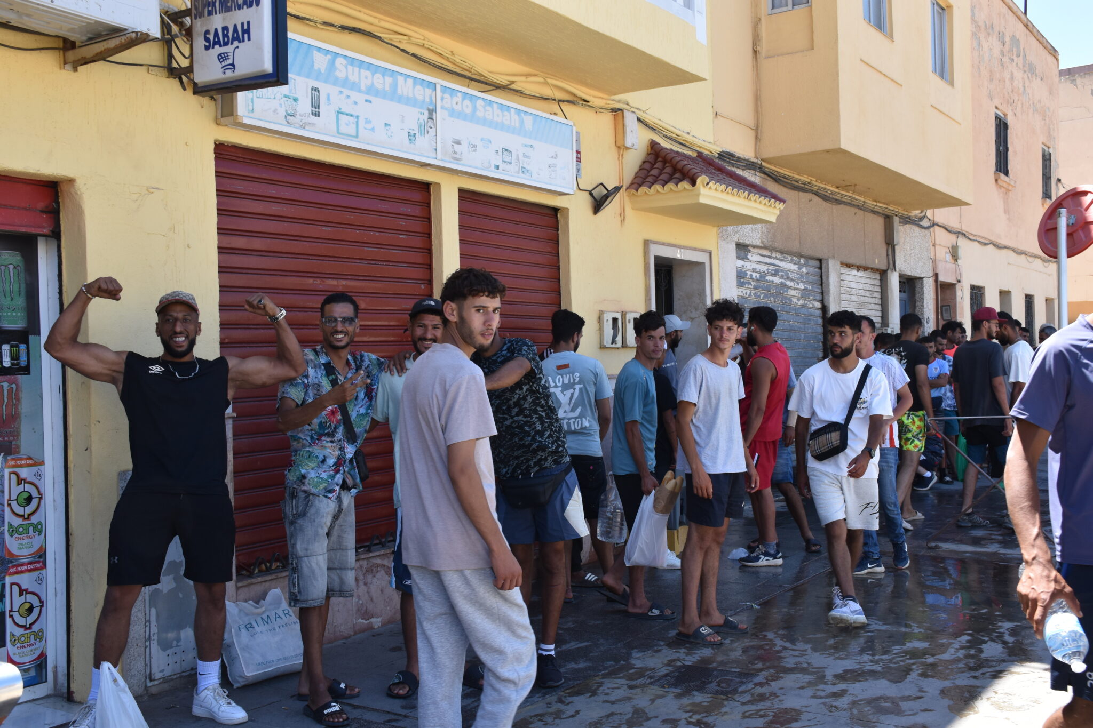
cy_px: 364
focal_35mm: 36
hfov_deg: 53.1
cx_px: 546
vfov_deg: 36.9
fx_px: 1093
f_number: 8
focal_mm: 24
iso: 400
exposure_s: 1/250
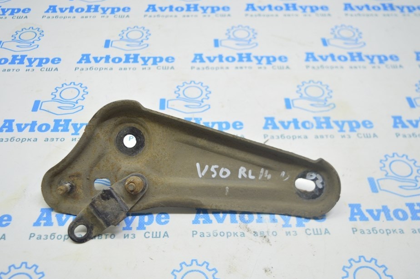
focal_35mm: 40
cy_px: 148
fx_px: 466
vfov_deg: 33.3
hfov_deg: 48.5
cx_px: 196
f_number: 4
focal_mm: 24
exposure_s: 1/40
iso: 400
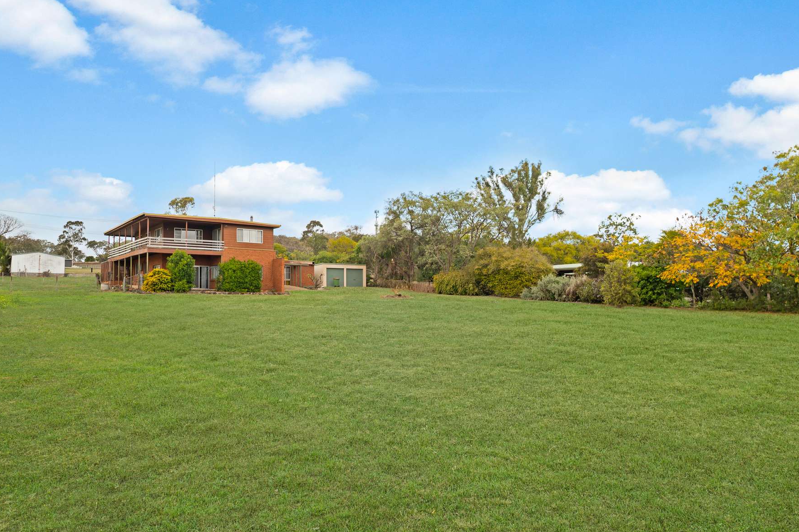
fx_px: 533
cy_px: 281
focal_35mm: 24
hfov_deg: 73.7
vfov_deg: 53.1
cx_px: 416
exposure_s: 1/100
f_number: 4
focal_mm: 15
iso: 100
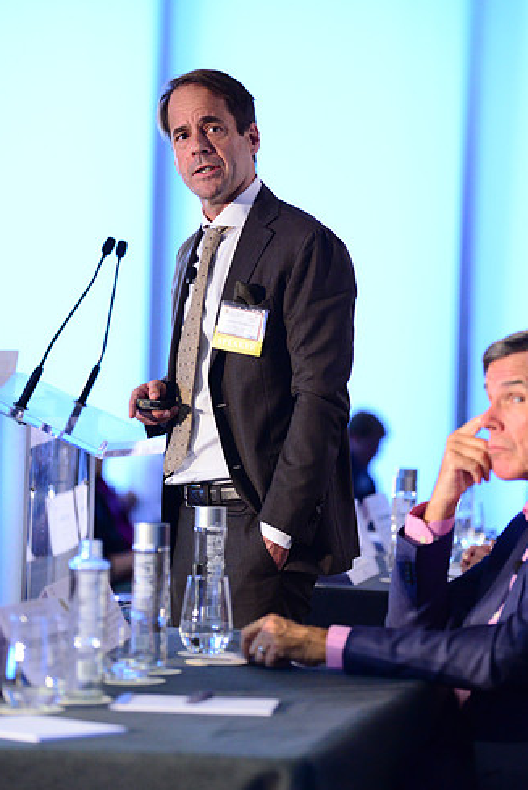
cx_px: 279
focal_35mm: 160
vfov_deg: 12.8
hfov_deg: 8.6
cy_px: 330
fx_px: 3512
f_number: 2.8
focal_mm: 135
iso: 4000
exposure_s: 1/160
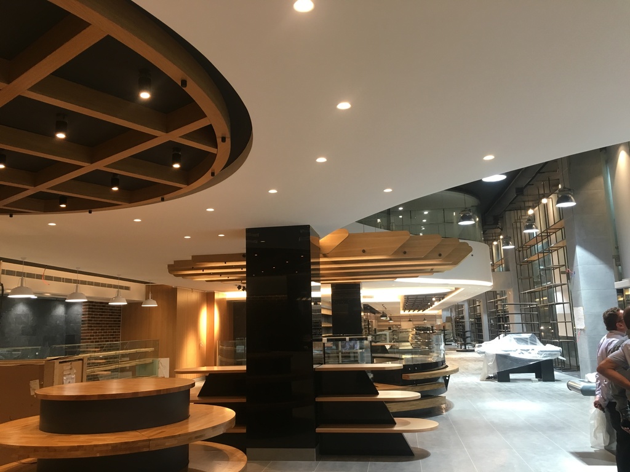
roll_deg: +1.9
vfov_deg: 48.2
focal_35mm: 29
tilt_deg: +10.4
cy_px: 236
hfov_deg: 61.7
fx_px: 528
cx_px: 315
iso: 125
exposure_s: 1/33
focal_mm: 4.15
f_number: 2.2
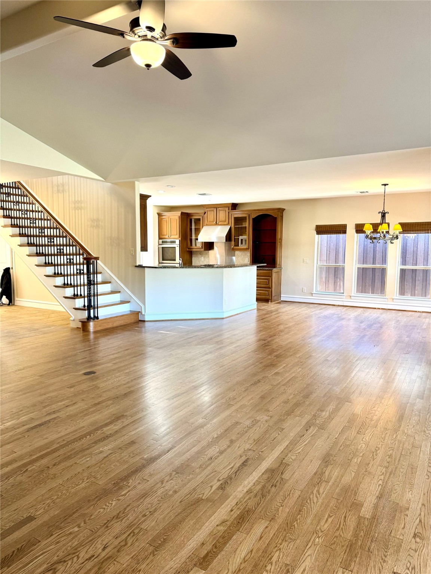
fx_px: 398
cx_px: 216
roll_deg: -0.5
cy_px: 287
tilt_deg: -5.8
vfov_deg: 71.6
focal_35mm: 24
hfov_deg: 56.8
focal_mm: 6.76
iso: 160
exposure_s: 1/60
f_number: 1.78
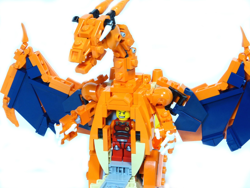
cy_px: 94
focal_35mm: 85
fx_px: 614
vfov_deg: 17.4
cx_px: 125
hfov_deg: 23.0
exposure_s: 1/30
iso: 100
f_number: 5.2
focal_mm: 15.1
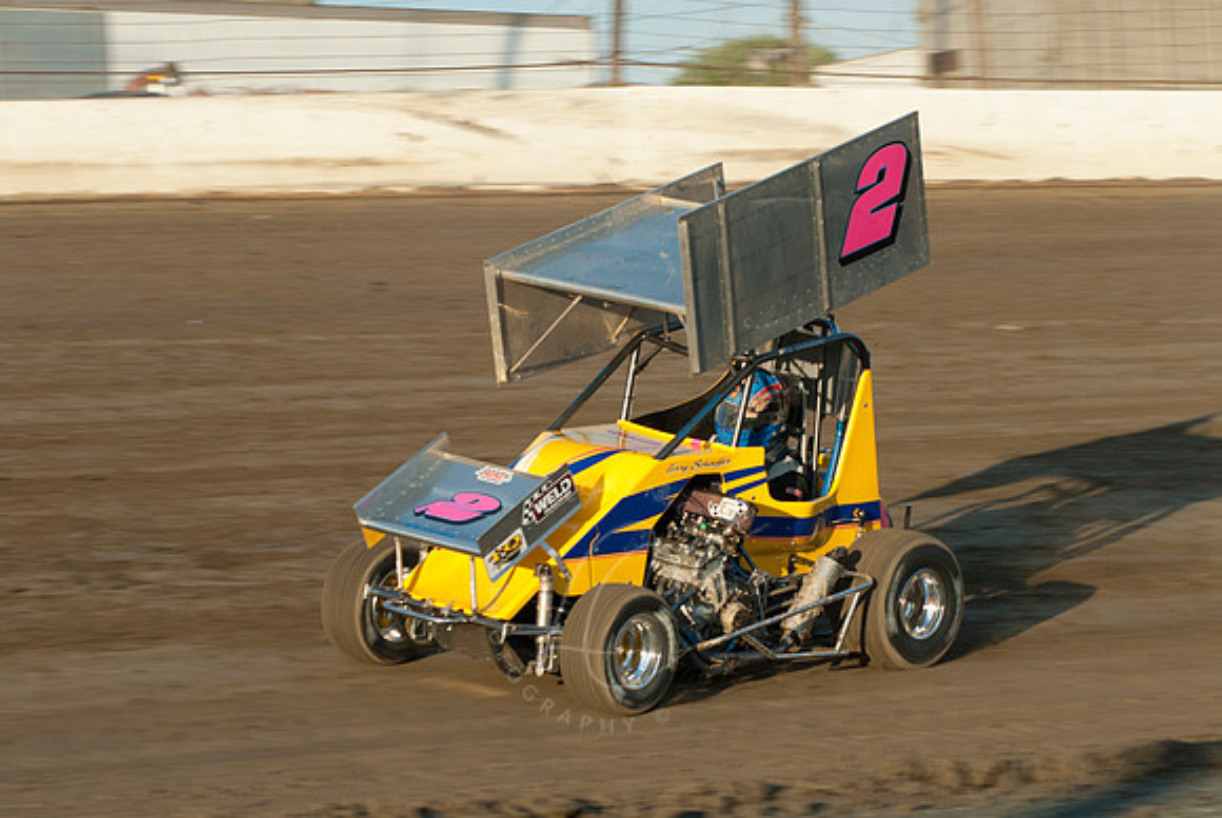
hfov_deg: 17.0
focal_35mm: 120
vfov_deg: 11.4
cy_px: 409
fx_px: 4077
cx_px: 611
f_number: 7.1
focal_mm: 80
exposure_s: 1/400
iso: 400
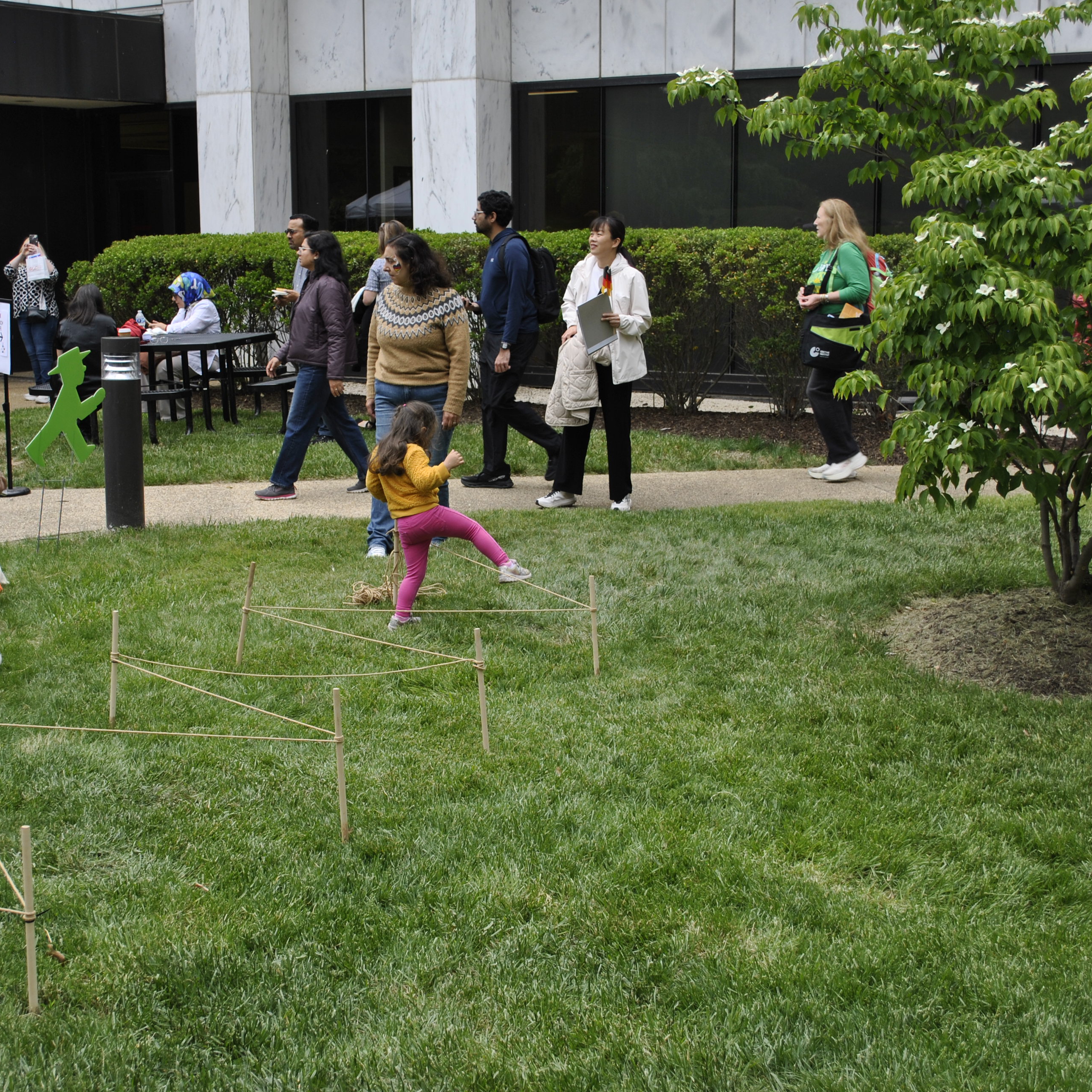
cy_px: 543
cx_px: 451
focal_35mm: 50
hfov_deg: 33.9
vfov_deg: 34.0
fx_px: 1785
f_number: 5
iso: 100
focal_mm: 26
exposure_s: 1/200
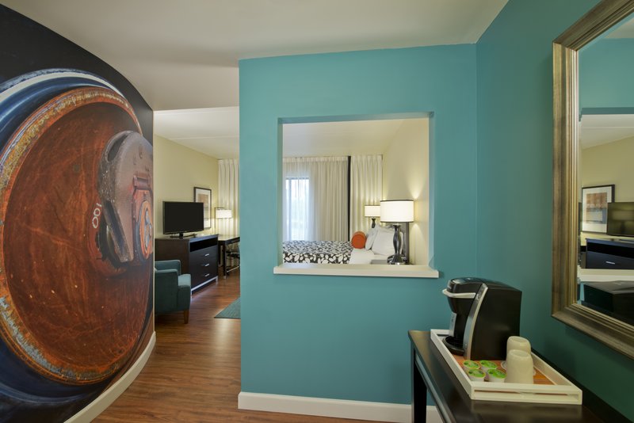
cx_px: 317
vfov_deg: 70.5
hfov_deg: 93.3
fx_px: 299
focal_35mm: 17
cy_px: 212
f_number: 10
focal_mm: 17
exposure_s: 1/5
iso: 200
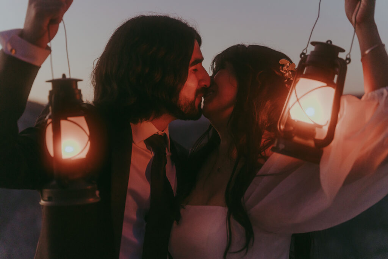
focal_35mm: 59
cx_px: 194
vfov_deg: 23.1
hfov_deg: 34.0
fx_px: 634
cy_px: 130
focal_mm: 58.8
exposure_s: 1/320
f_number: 2.8
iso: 2500
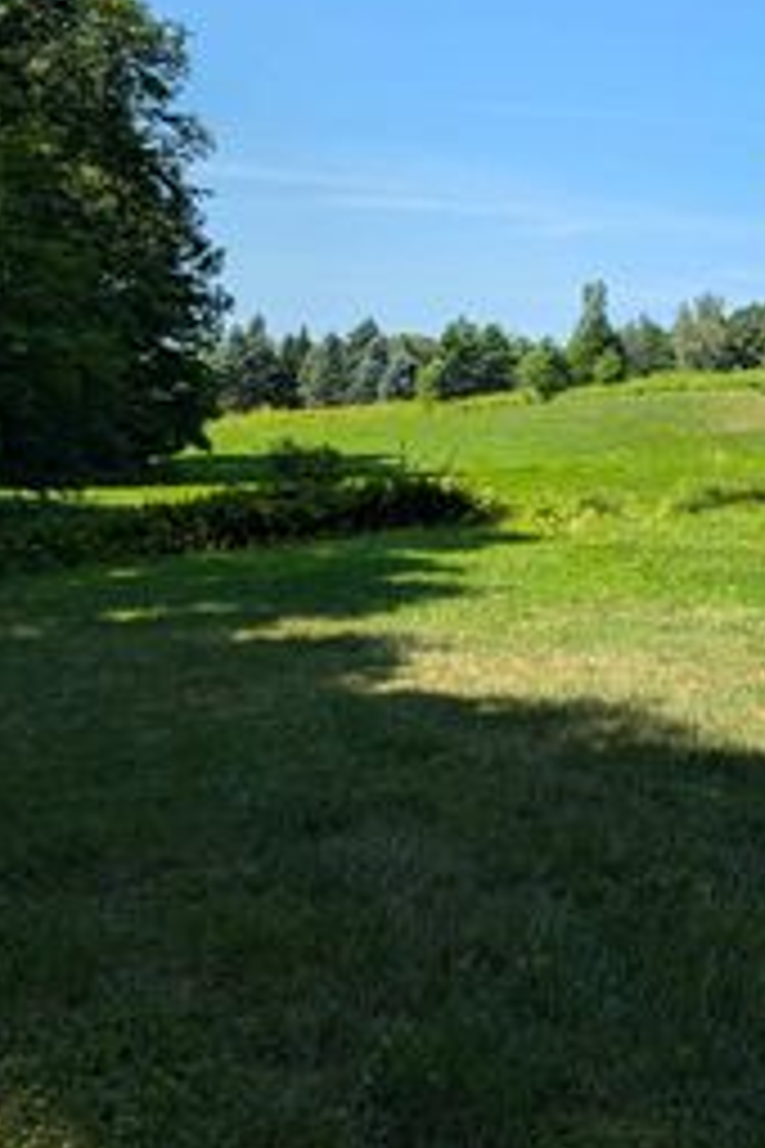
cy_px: 351
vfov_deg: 39.7
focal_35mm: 49
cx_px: 1008
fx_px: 1562
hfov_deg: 24.0
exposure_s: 1/867
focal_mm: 6.9
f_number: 1.68
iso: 21
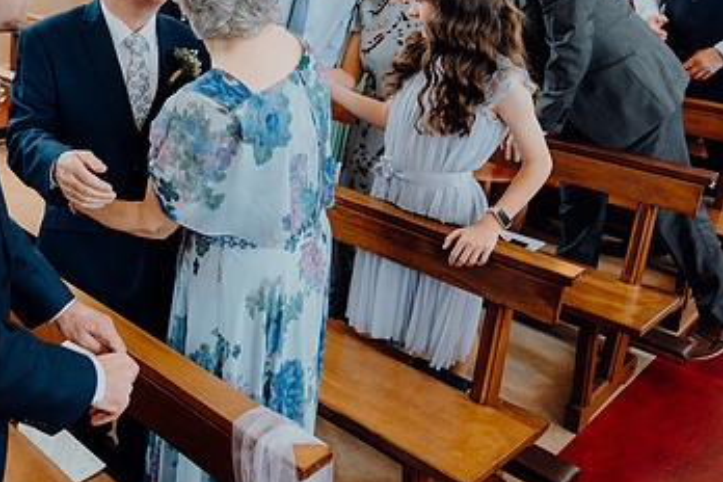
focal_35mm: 40
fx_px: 803
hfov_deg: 45.6
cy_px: 140
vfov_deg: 33.0
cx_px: 131
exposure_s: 1/200
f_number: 2.8
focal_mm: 24
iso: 1000
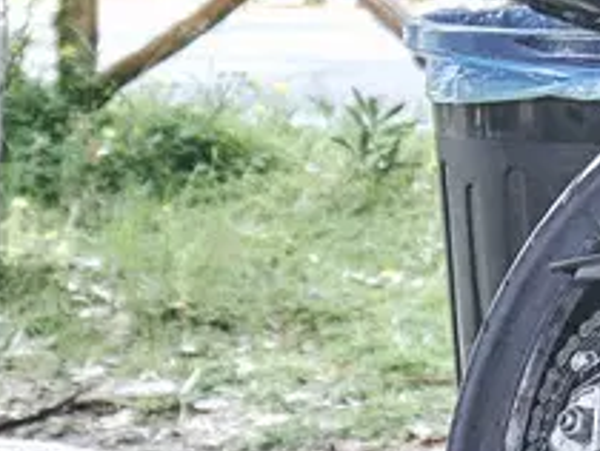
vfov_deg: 3.3
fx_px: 7896
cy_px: 3
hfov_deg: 4.3
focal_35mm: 455
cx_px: 1520
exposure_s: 1/100
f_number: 5
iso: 320
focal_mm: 55.6
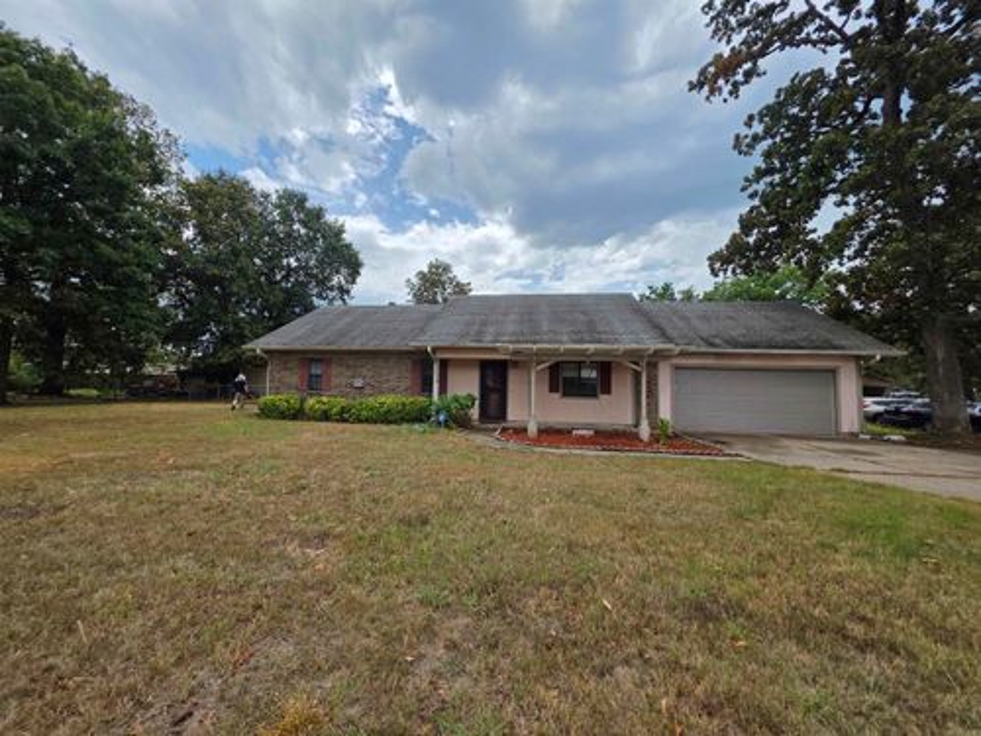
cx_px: 490
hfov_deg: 106.2
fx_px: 368
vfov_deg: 89.9
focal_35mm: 13
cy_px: 368
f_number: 1.9
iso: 40
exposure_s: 1/1930
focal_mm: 2.2
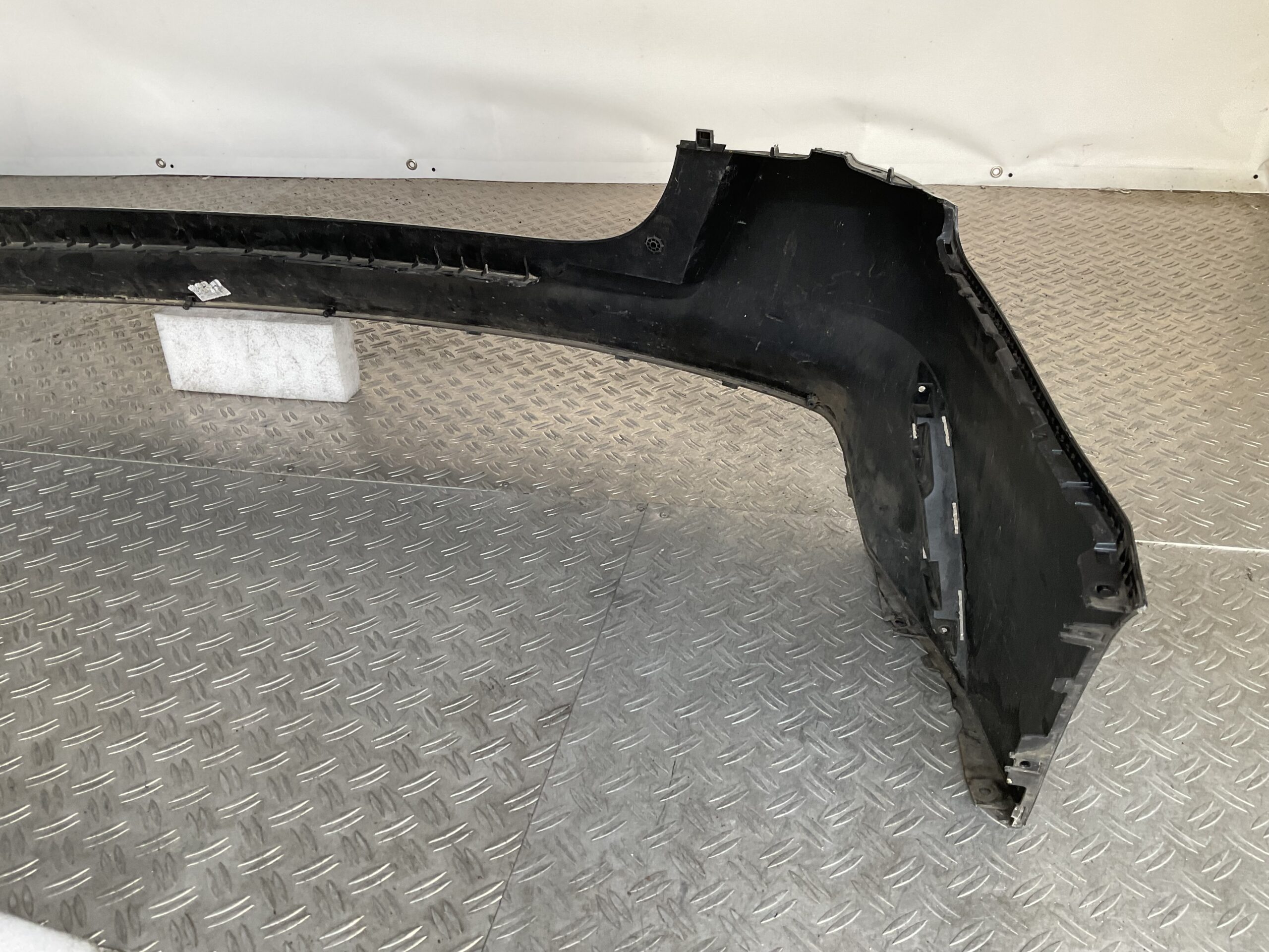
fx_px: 1063
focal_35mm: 29
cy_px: 476
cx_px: 634
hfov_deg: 61.7
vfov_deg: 48.2
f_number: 1.8
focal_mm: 3
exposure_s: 1/50
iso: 40
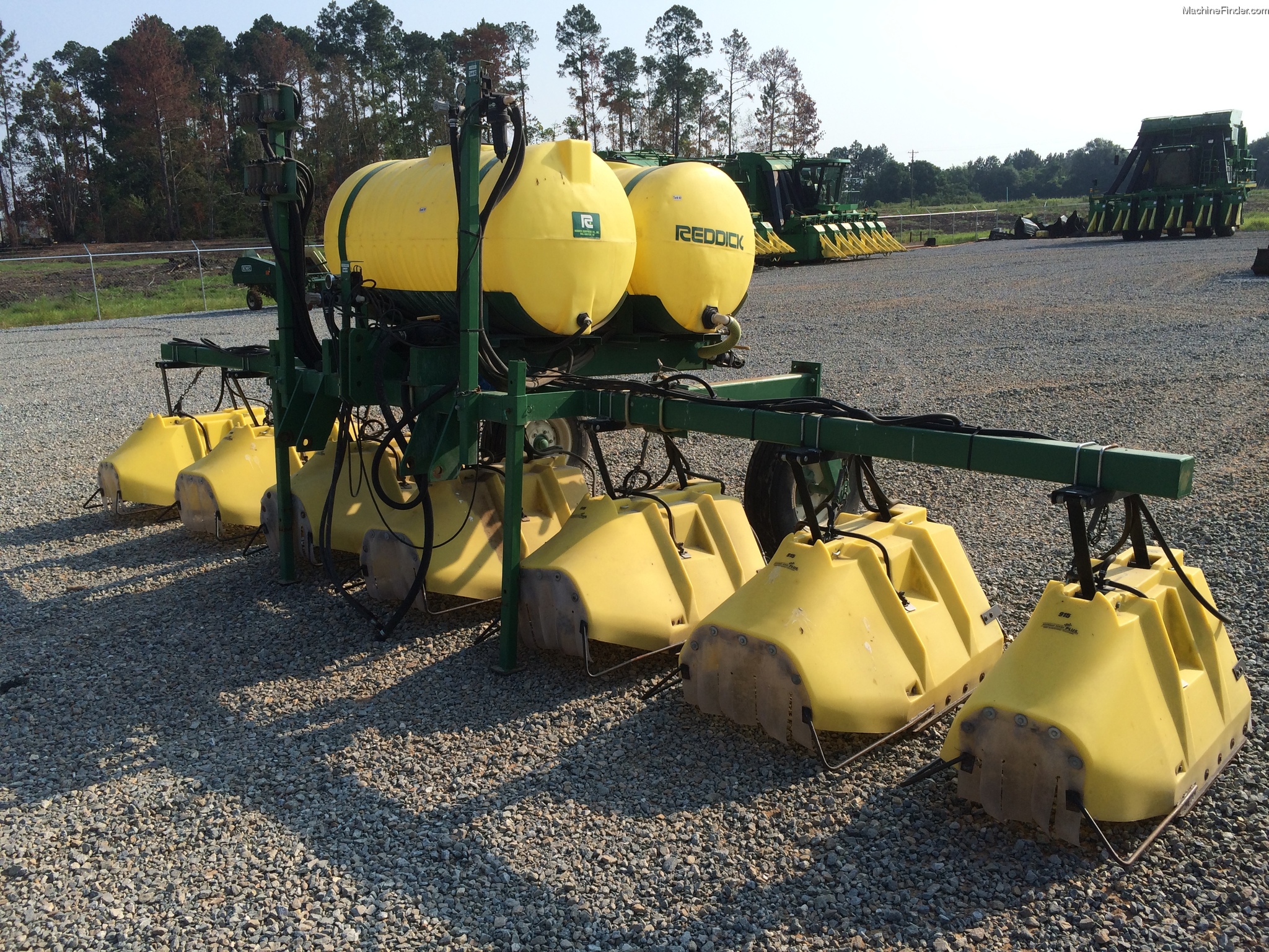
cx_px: 634
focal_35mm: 30
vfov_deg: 46.8
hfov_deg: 60.0
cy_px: 476
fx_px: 1100
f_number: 2.2
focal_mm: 4.12
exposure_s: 1/1709
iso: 32
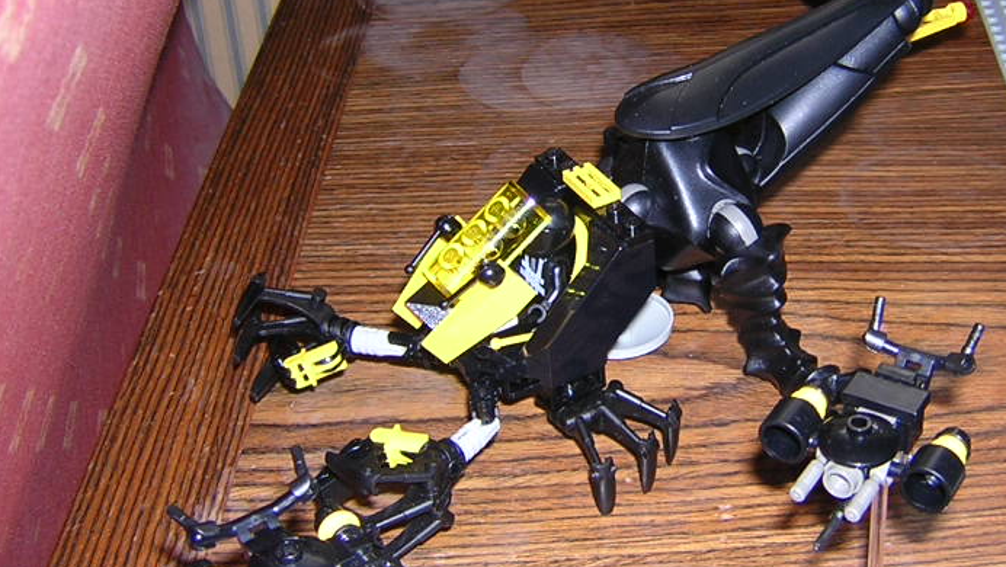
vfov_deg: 20.7
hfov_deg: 35.6
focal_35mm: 58
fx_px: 1548
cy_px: 192
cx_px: 692
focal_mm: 4.7
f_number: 2.6
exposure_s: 1/60.1
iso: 100
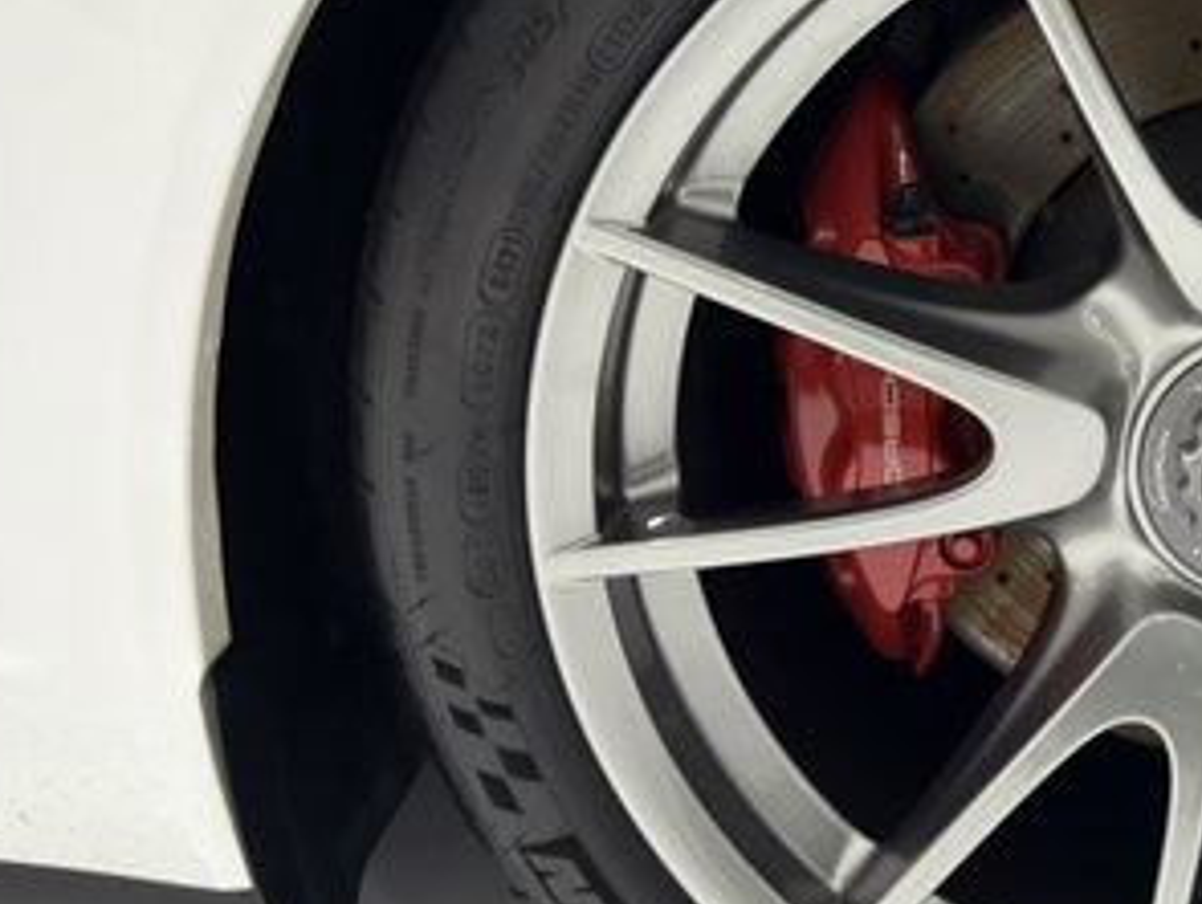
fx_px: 3164
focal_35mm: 91
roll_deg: -0.4
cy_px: 240
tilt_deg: -18.8
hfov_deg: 20.5
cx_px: 1308
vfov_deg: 16.2
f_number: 1.78
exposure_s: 1/120
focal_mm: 6.76
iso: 125
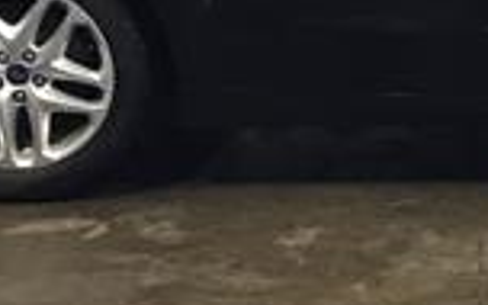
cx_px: 530
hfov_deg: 14.8
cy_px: -6
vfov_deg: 9.4
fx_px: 1835
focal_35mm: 138
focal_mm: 3.3
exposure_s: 1/30
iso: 100
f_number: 2.4
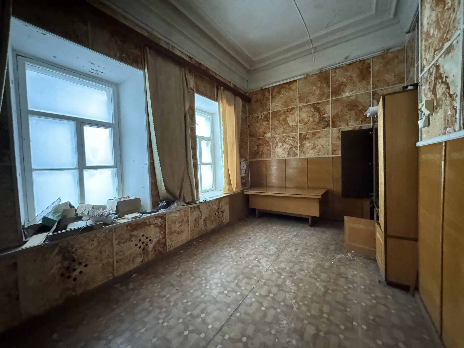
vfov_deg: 85.7
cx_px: 232
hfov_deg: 102.1
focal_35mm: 14
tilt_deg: +0.0
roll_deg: +1.3
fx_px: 188
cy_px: 174
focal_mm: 2.22
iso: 1600
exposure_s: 1/34
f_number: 2.2
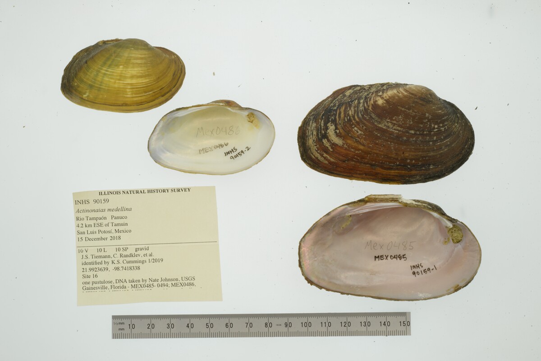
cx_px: 270
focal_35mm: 60
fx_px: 902
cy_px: 180
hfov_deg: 33.4
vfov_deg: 22.6
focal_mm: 60
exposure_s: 1/10
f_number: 32
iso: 100
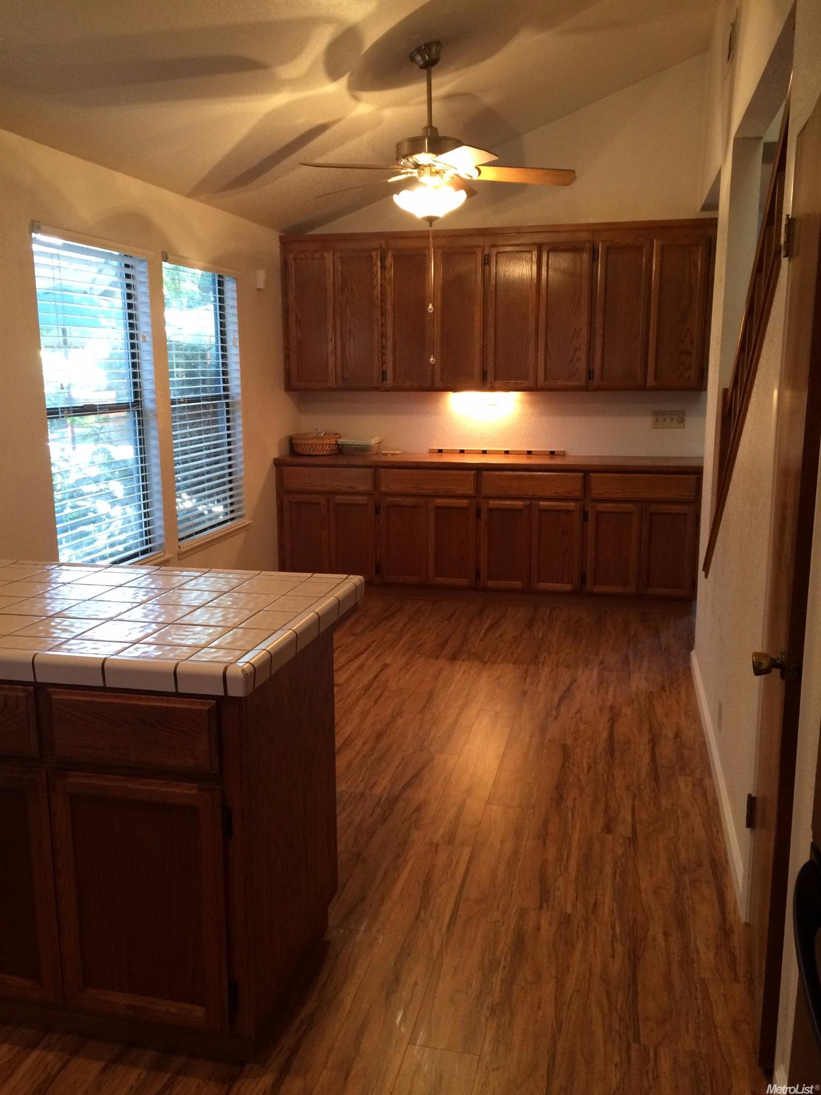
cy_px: 548
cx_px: 410
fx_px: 917
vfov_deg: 61.7
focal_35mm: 29
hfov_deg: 48.2
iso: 160
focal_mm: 4.15
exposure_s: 1/30
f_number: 2.2
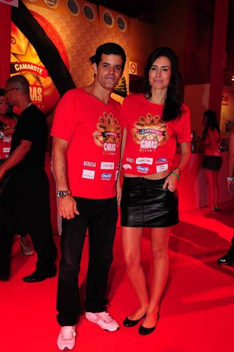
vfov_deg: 53.2
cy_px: 176
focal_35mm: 36
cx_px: 117
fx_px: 352
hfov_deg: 36.8
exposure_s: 1/60
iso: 400
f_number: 5.6
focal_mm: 24
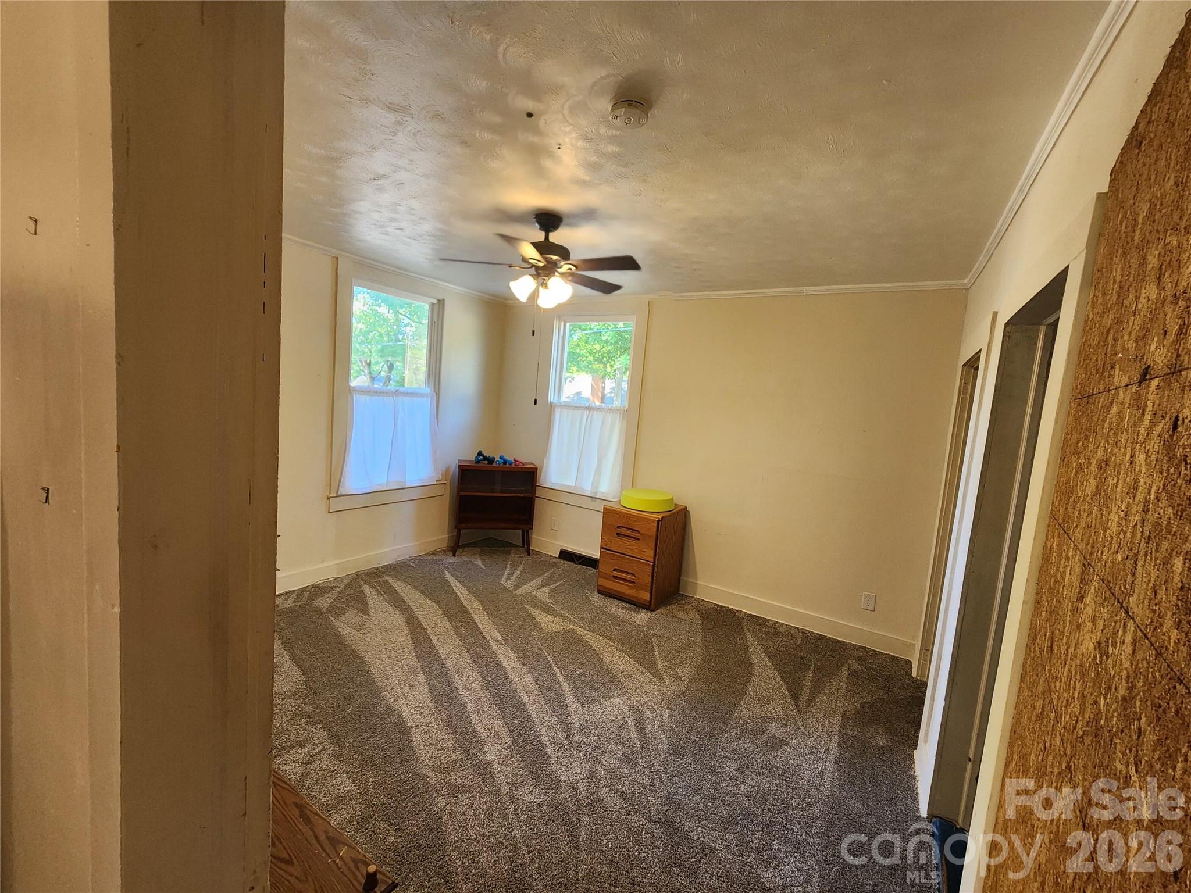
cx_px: 596
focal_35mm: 13
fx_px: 447
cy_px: 446
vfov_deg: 89.9
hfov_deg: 106.2
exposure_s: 1/60
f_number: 2.2
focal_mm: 2.2
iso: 400
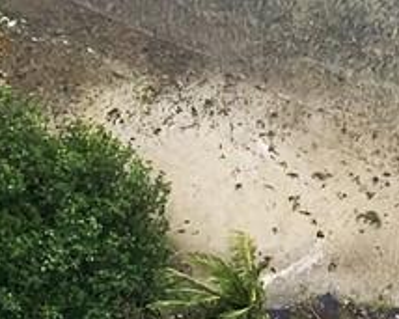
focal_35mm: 212
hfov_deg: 8.3
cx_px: 966
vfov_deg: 7.3
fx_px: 2502
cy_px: 160
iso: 25
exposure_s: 1/541
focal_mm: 4.15
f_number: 2.2
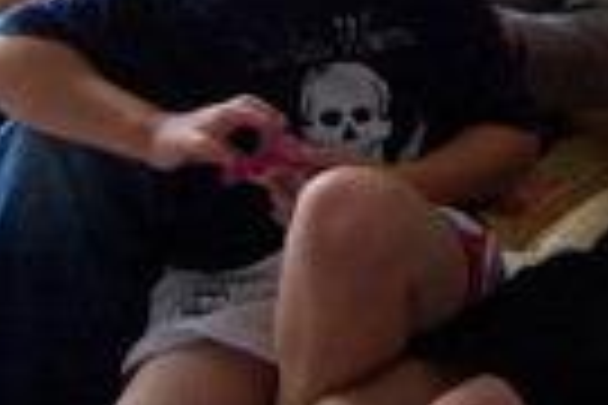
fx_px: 1706
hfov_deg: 19.3
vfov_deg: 12.9
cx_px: 673
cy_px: -198
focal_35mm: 101
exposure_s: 1/13
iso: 160
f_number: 2.8
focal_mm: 7.5
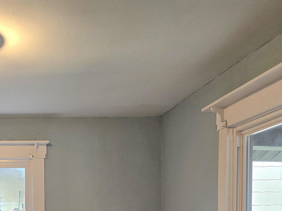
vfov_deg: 24.7
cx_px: 28
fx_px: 448
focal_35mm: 55
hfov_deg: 33.1
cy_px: 233
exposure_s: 1/120
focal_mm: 6.3
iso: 160
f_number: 1.7
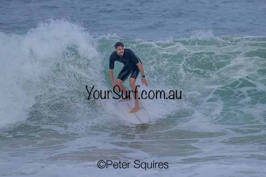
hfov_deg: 1.9
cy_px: 77
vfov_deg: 1.3
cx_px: 157
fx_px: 7957
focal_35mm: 1077
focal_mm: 800
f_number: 11
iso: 720
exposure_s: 1/2000
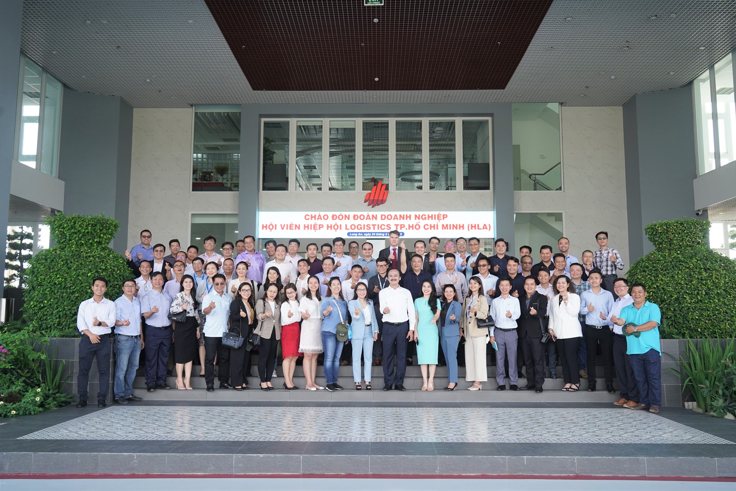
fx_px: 634
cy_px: 246
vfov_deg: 42.3
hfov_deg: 60.3
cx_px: 368
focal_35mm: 31
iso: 640
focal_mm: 31
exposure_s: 1/320
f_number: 5.6
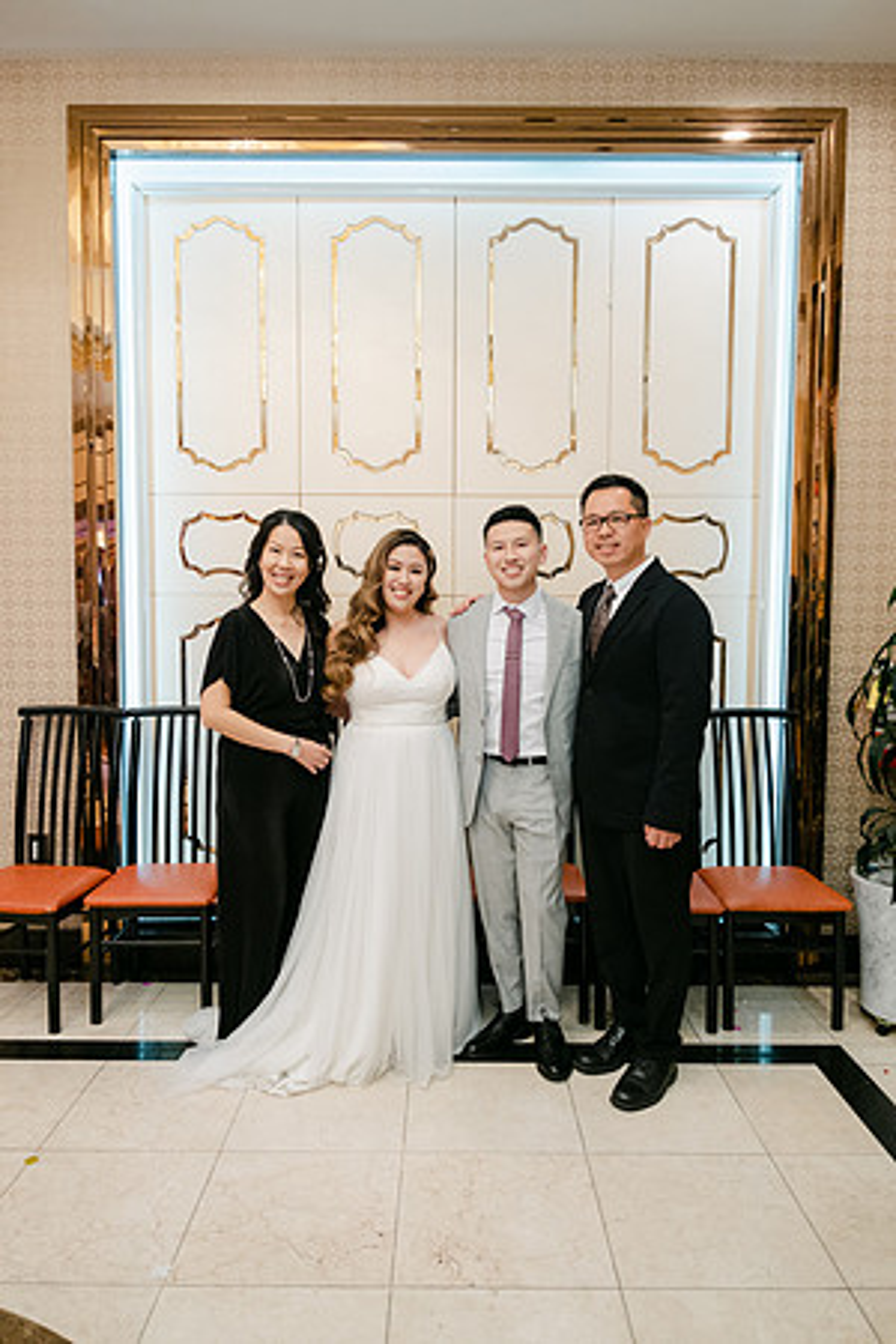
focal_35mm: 24
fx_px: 896
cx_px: 448
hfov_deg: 53.1
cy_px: 672
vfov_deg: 73.7
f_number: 2.8
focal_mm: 16
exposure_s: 1/125
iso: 800
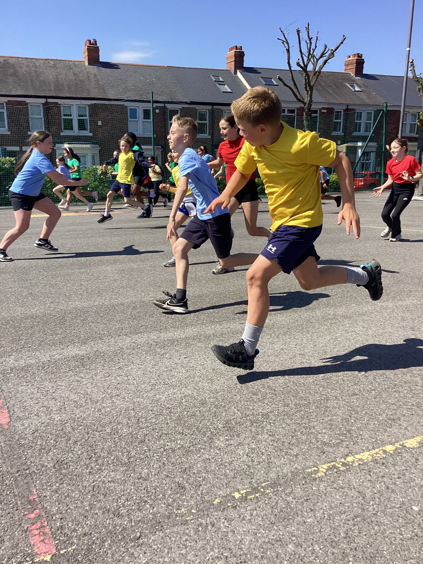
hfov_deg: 45.4
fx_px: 505
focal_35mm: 31
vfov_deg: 58.4
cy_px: 282
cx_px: 212
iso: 25
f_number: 2.4
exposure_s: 1/1235
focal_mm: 3.3
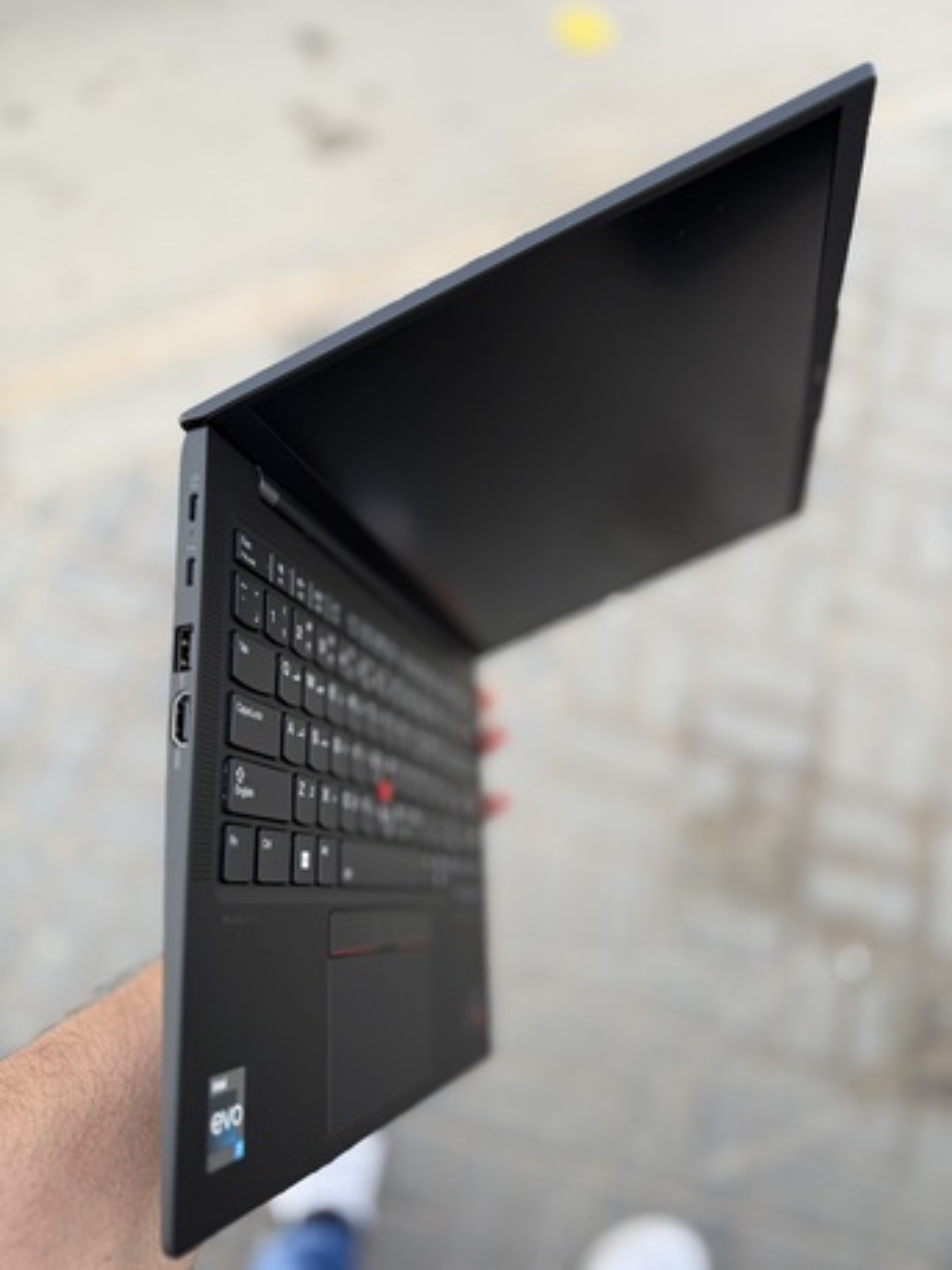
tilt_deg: -67.5
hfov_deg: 56.8
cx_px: 476
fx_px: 880
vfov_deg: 71.6
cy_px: 635
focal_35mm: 24
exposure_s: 1/643
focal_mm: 6.76
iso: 80
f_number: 1.78
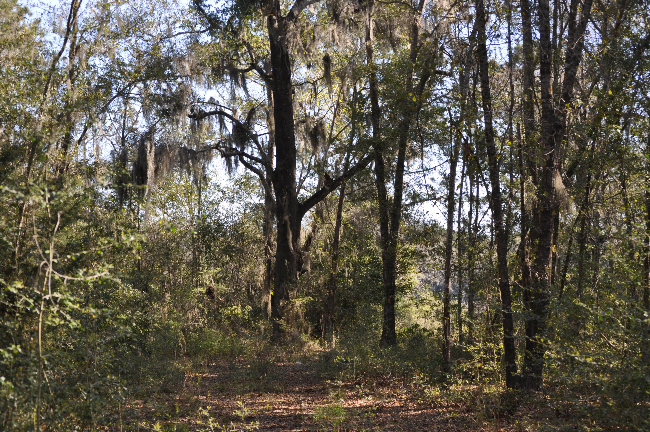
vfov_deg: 16.5
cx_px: 325
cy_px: 216
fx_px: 1488
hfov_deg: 24.6
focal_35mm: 82
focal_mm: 55
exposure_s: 1/160
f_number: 5.6
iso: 200
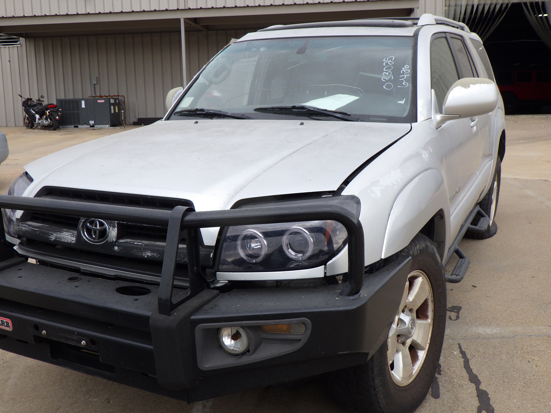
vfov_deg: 41.8
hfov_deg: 54.0
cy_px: 206
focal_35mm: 34
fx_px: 541
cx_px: 276
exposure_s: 1/200
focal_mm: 6.1
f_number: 3.8
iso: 125
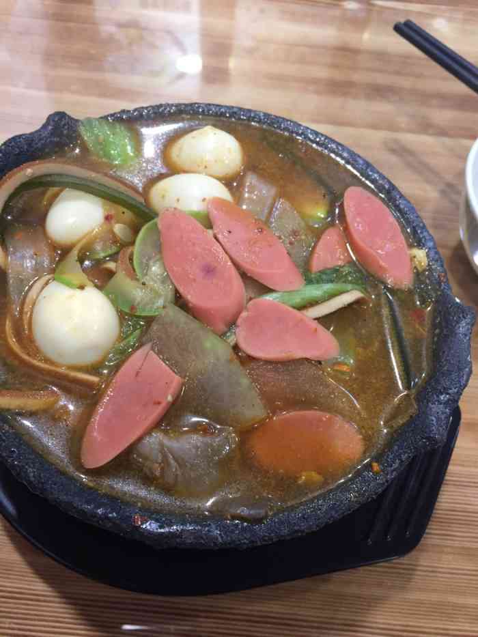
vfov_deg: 61.7
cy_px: 318
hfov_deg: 48.2
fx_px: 534
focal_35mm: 29
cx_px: 239
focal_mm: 4.15
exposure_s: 1/33
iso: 160
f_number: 2.2
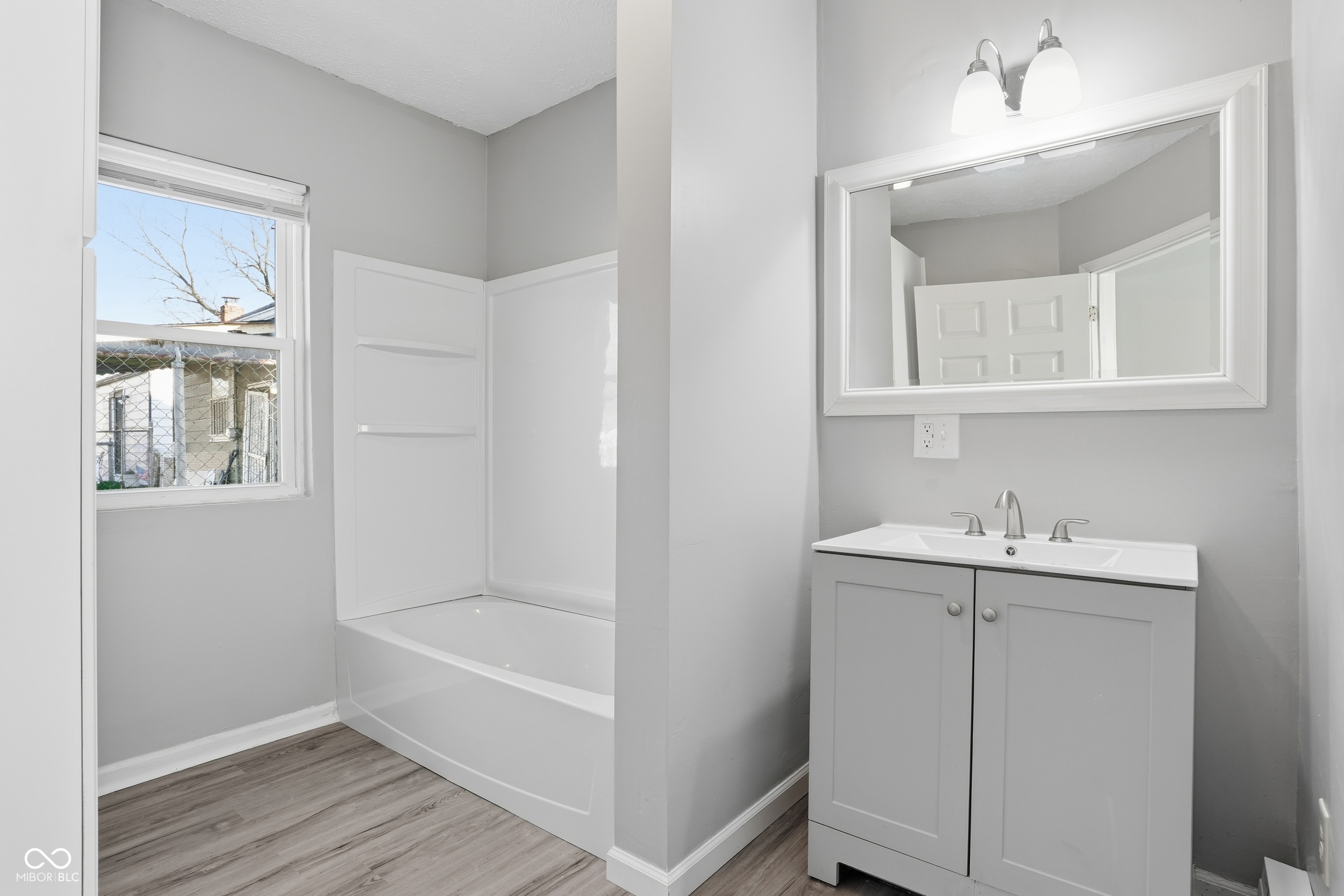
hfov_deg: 90.0
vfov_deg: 67.4
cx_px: 672
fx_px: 672
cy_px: 448
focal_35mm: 18
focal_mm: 18
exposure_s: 1/40
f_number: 9
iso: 250
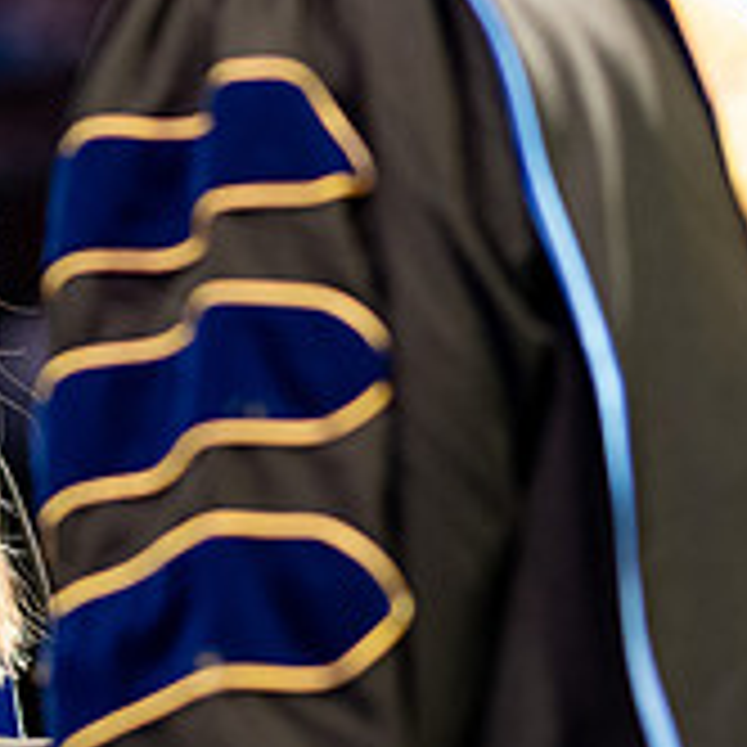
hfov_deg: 5.4
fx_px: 7910
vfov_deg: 5.4
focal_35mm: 324
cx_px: -127
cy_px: 29
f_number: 2
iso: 1600
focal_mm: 105
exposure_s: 1/320
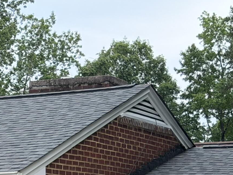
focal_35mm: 167
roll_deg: +0.1
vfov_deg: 8.6
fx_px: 1124
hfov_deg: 11.5
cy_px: 285
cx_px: -72
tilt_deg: -2.4
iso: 80
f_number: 1.78
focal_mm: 6.76
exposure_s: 1/740
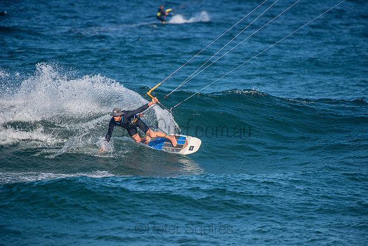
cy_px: 123
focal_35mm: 500
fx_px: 5112
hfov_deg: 4.1
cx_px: 184
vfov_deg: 2.8
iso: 200
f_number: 5.6
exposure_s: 1/1600
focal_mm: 500
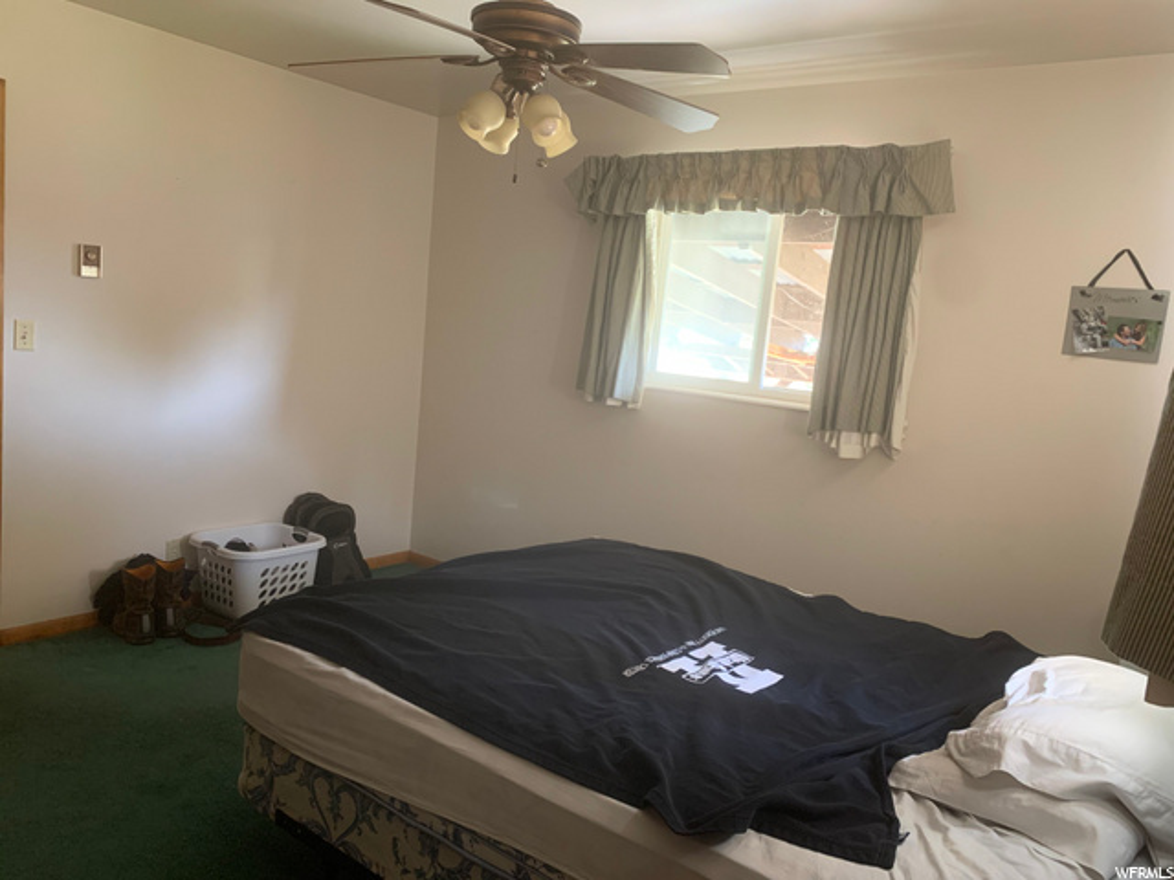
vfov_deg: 53.1
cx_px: 587
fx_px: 882
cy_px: 440
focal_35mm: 26
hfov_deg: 67.3
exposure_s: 1/60
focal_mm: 4.25
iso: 320
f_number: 1.8
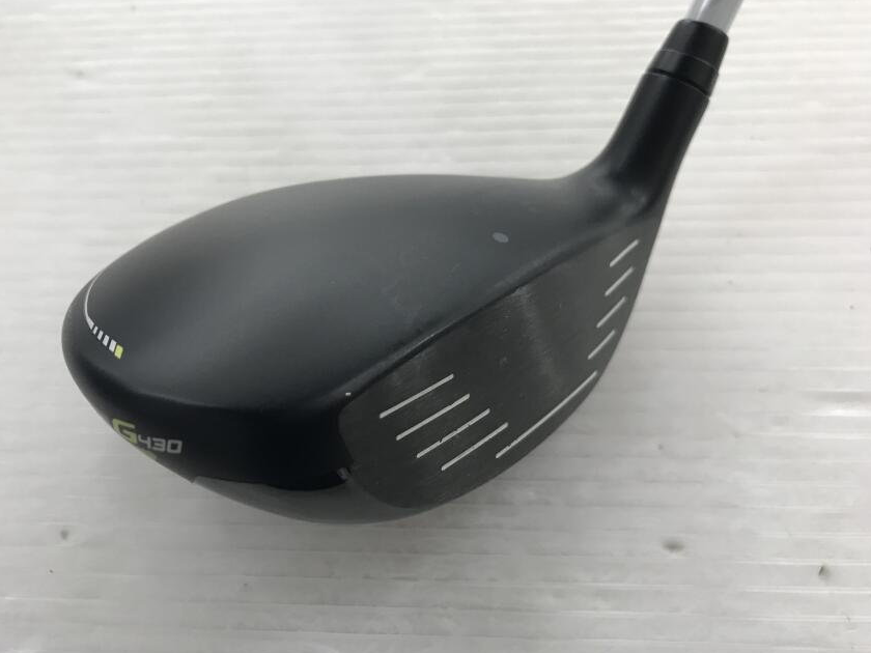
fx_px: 805
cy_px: 335
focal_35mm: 32
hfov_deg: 56.6
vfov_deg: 44.2
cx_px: 378
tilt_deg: -59.0
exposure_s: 1/33
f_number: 1.8
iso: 20
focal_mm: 3.99
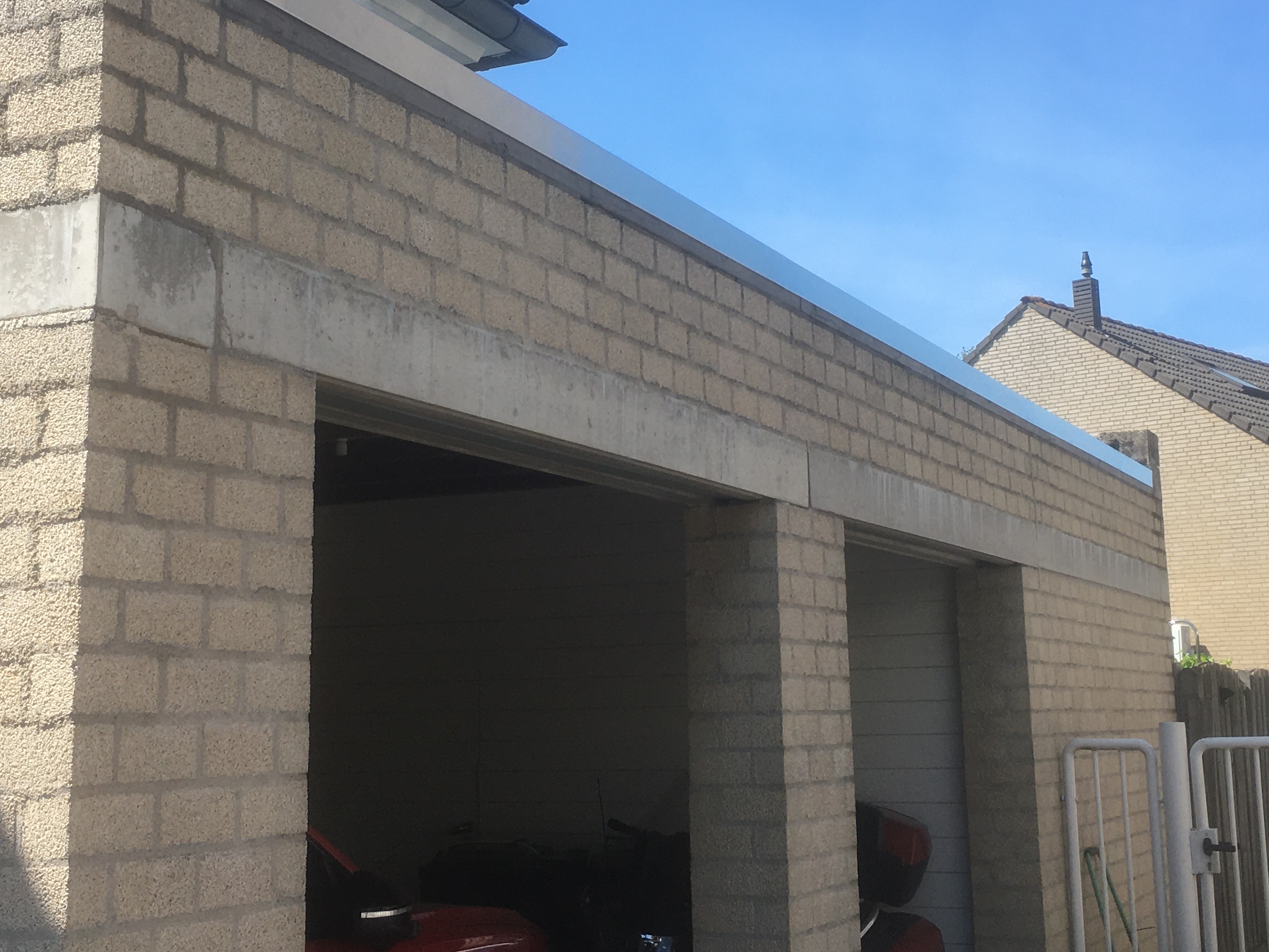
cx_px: 629
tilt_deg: +9.6
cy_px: 323
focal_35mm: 51
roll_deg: +0.1
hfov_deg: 37.5
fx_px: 1870
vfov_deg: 28.4
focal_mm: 4.15
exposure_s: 1/793
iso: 25
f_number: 2.2
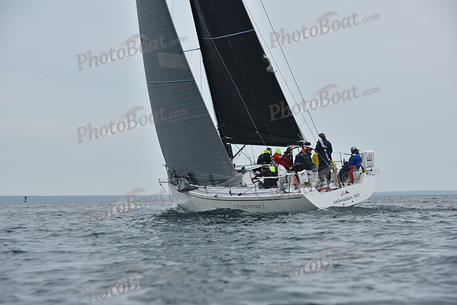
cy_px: 152
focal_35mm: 130
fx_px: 1651
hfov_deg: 15.8
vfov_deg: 10.6
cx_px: 228
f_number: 8
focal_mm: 130
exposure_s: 1/800
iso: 250
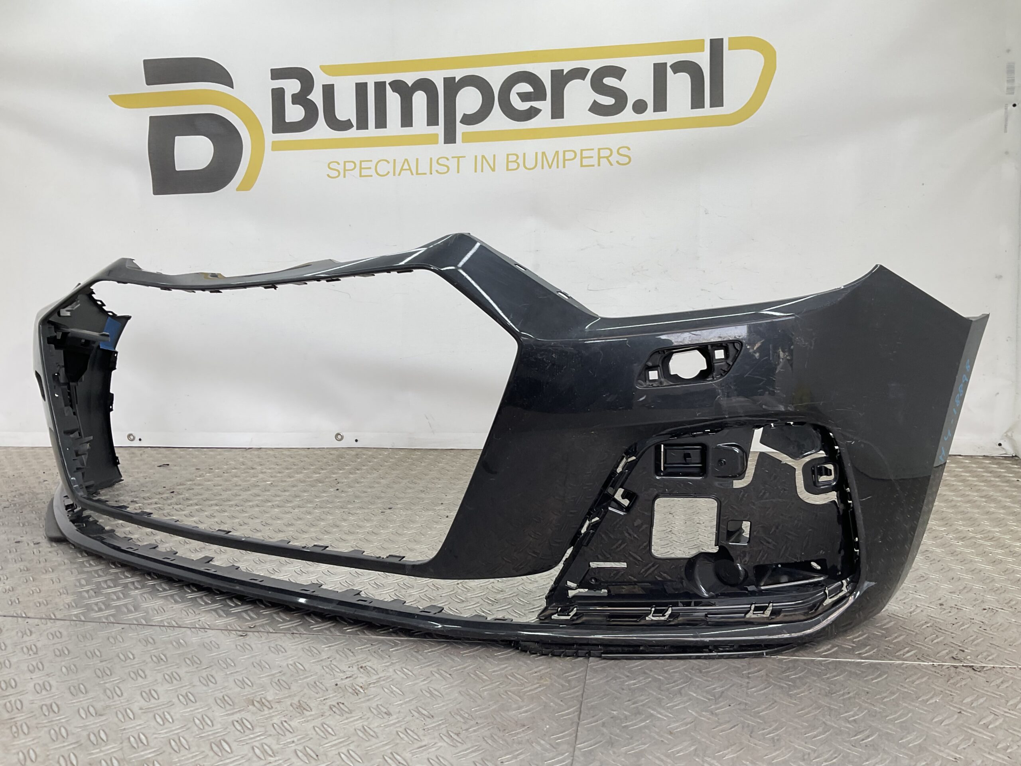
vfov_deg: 48.2
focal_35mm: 29
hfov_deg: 61.7
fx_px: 855
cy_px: 383
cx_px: 510
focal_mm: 3
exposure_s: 1/133
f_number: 1.8
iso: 16
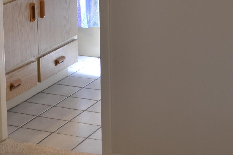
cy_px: -66
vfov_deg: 11.4
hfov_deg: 17.4
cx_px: 30
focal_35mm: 116
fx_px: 750
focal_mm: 26
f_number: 4.2
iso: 400
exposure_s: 1/20
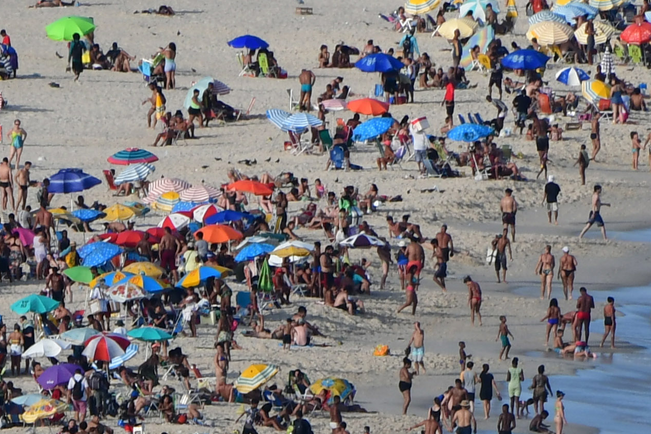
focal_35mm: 1986
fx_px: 35906
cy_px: 627
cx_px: -46
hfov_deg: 1.0
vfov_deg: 0.7
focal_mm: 300
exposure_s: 1/320
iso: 200
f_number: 10
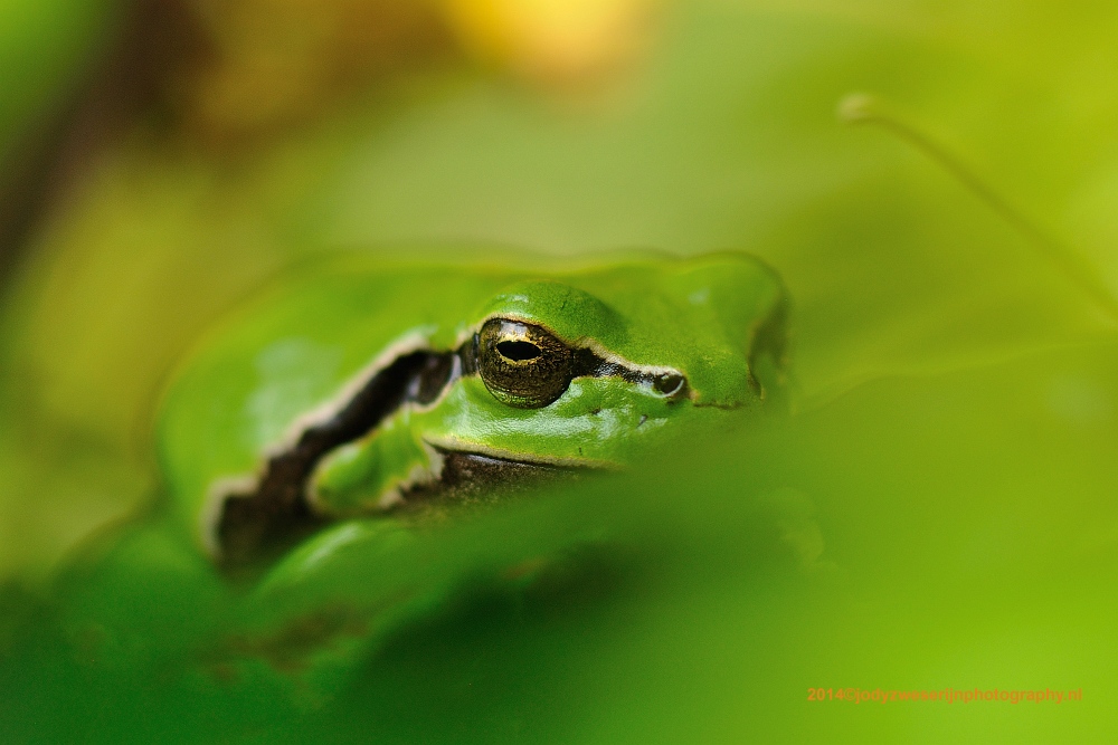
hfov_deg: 13.0
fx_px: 4892
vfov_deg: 8.7
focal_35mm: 158
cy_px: 372
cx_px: 559
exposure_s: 1/350
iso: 200
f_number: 3
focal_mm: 105
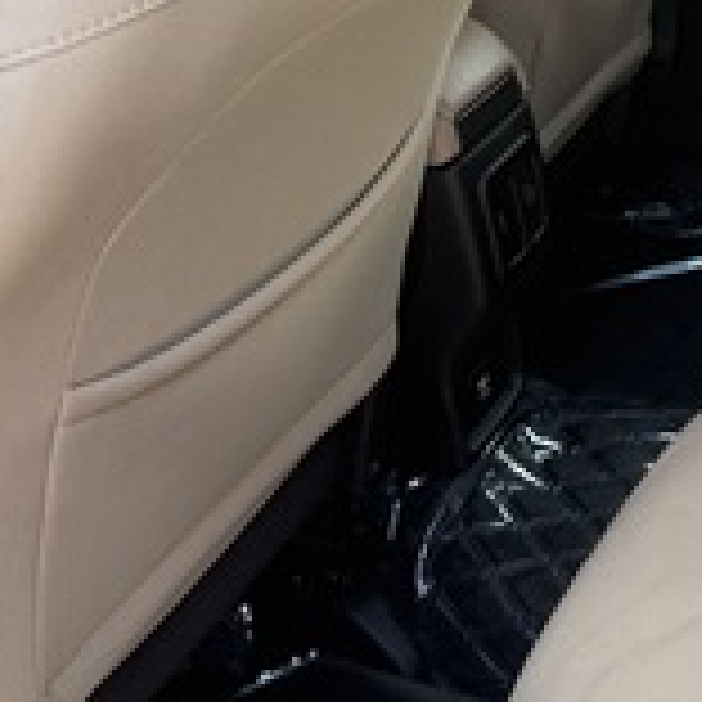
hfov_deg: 25.6
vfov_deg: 26.4
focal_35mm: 62
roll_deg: +5.4
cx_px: 781
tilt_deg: -20.9
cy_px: 16
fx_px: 1423
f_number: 1.78
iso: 200
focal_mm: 6.76
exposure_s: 1/225
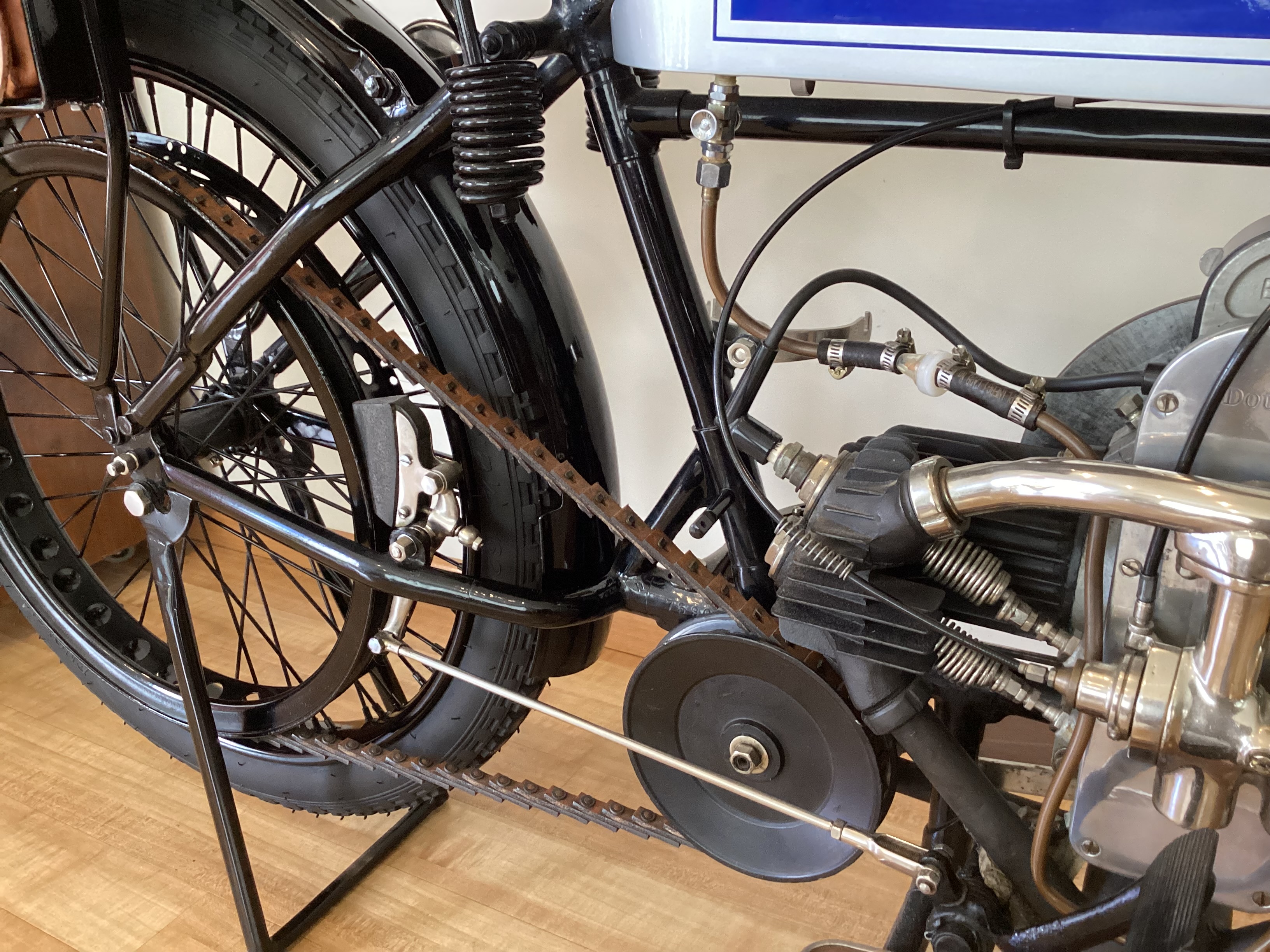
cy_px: 476
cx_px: 635
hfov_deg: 58.4
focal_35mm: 31
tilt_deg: -23.3
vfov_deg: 45.4
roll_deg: +2.8
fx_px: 1137
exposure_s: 1/60
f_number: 2.4
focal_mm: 3.3
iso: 320
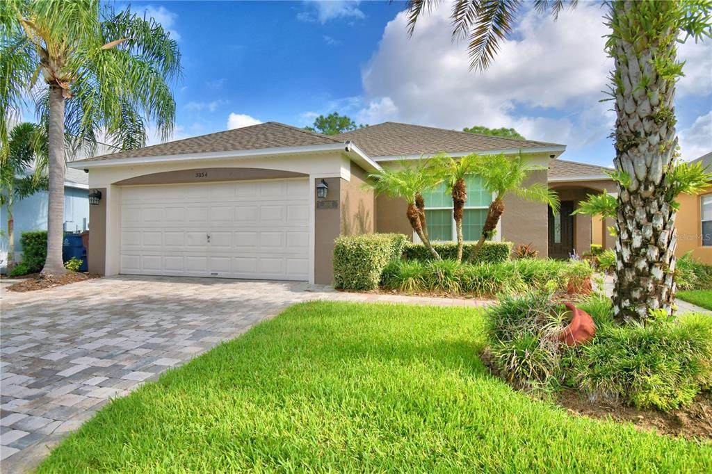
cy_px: 237
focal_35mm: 19
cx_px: 356
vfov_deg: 64.5
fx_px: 376
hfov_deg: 86.9
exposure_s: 1/800
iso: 100
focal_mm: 13
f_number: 4.8
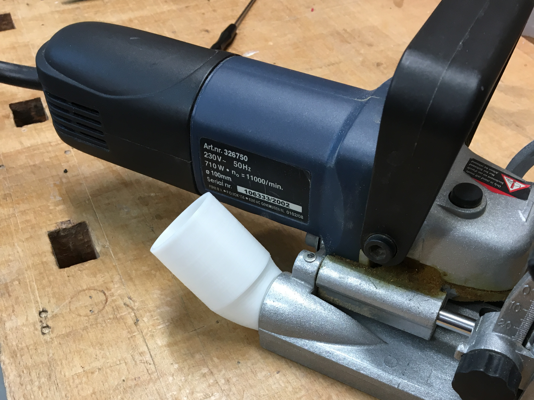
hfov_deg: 61.7
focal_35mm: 29
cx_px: 267
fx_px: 447
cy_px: 200
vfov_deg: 48.2
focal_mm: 4.2
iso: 64
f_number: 2.2
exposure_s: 1/33
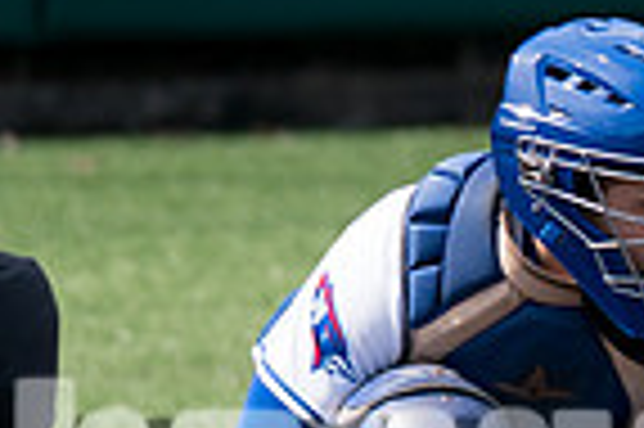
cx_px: 687
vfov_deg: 0.9
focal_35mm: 1593
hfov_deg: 1.3
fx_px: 28464
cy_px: 181
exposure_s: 1/2000
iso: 160
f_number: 2.8
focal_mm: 200
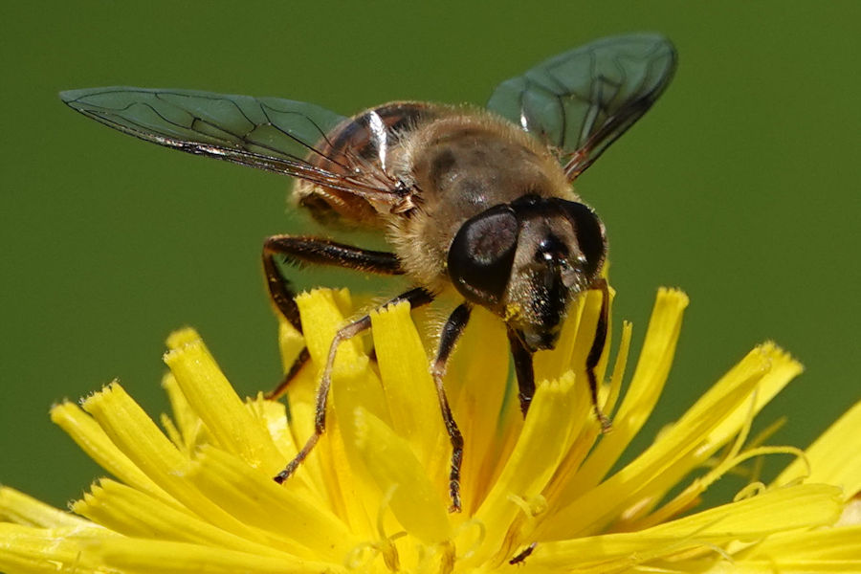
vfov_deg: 2.3
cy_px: 287
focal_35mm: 600
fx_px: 14349
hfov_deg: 3.4
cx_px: 430
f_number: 8
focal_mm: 220
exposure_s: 1/800
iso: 100
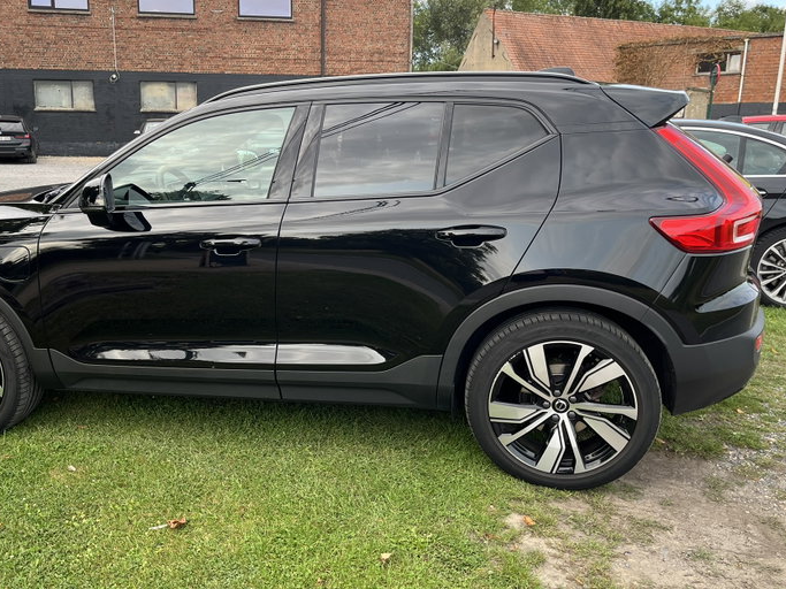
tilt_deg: -11.1
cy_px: 270
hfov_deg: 56.5
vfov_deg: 44.1
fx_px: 726
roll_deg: -0.5
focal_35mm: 32
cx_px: 322
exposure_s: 1/329
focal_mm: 5.1
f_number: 1.6
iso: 50
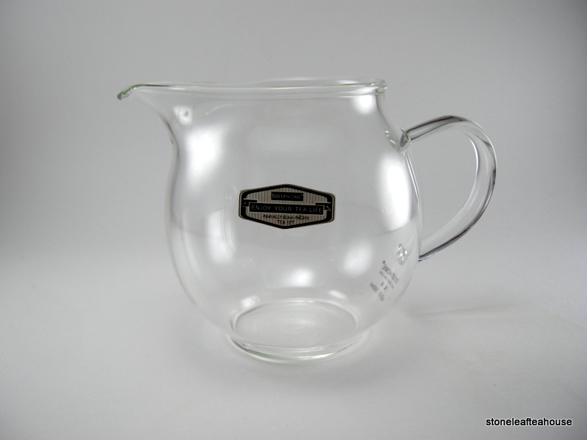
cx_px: 294
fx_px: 594
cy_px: 220
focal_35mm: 35
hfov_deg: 52.6
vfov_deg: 40.7
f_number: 3.4
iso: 64
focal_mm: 7.5
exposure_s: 1/125
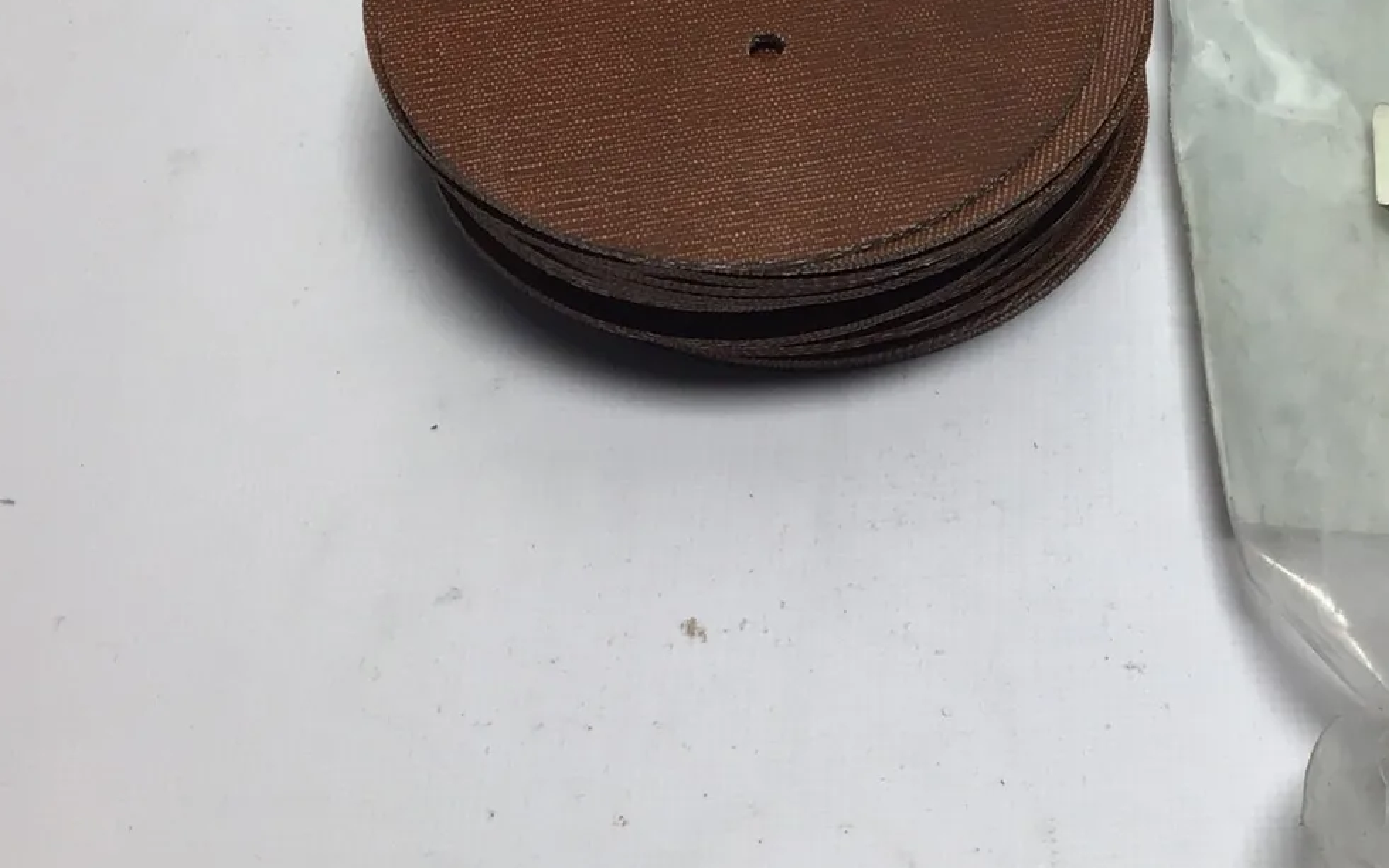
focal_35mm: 67
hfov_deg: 29.7
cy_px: 147
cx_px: 1178
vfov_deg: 19.2
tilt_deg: -50.6
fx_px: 2536
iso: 25
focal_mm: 3.3
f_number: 2.4
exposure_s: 1/144
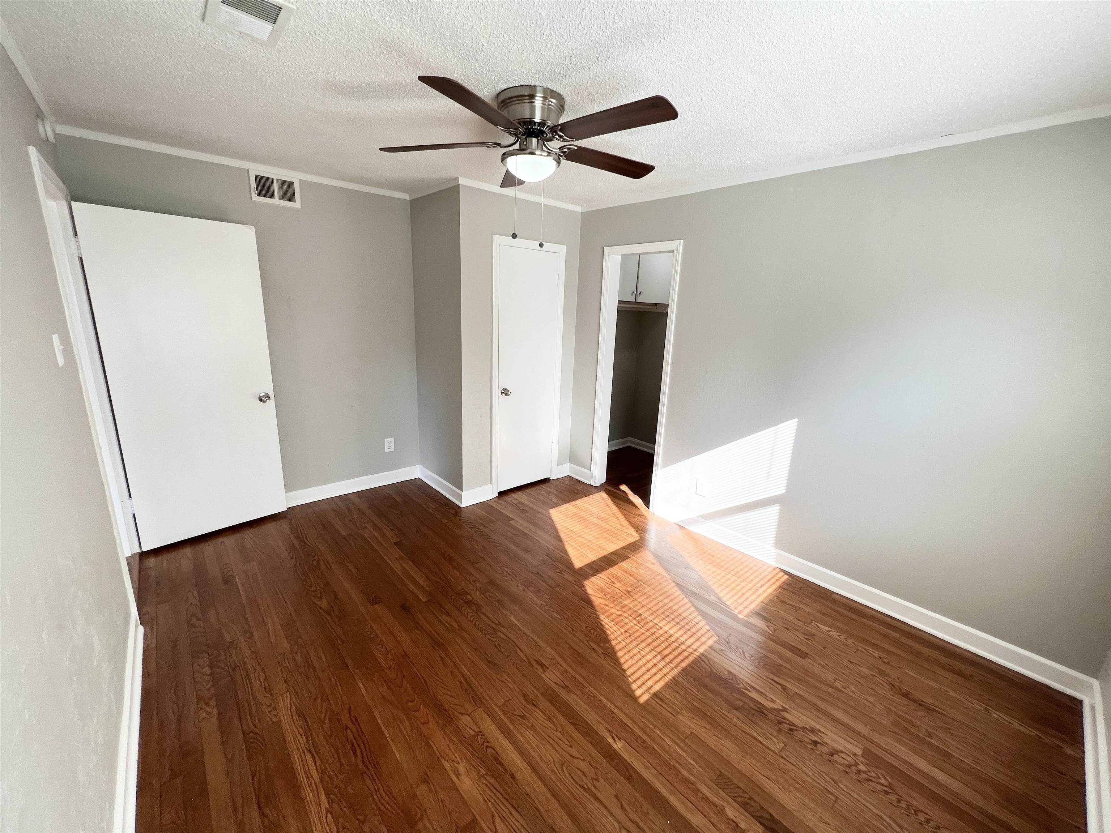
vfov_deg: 89.9
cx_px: 556
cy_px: 416
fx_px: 417
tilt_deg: -13.3
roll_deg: -1.9
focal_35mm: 13
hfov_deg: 106.2
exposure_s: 1/99
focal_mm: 1.57
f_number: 1.8
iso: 32
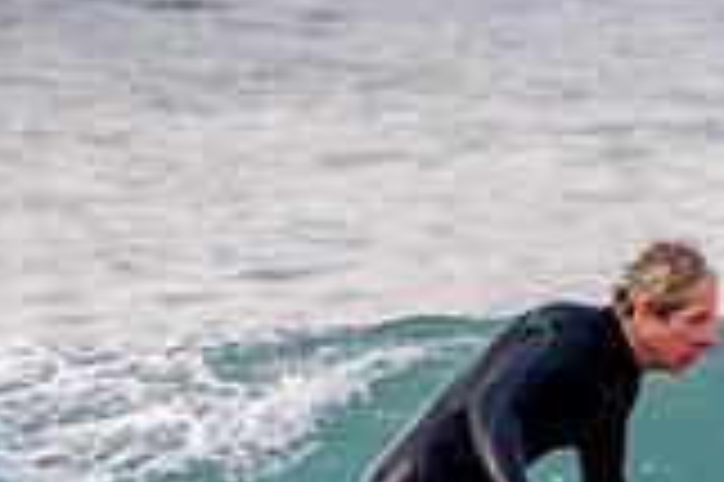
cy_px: 536
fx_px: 44440
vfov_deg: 0.6
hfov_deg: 0.9
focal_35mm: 2212
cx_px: 515
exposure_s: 1/2000
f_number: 5.6
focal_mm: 500
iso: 1000
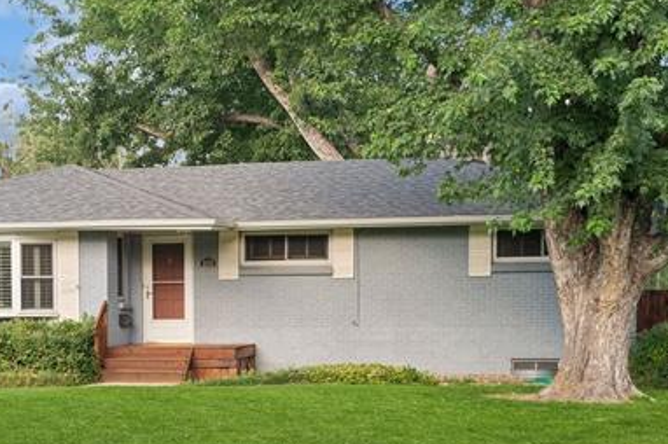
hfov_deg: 29.8
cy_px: 198
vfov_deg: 20.3
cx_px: 205
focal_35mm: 67
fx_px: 1242
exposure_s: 1/45
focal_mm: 40
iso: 200
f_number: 4.5
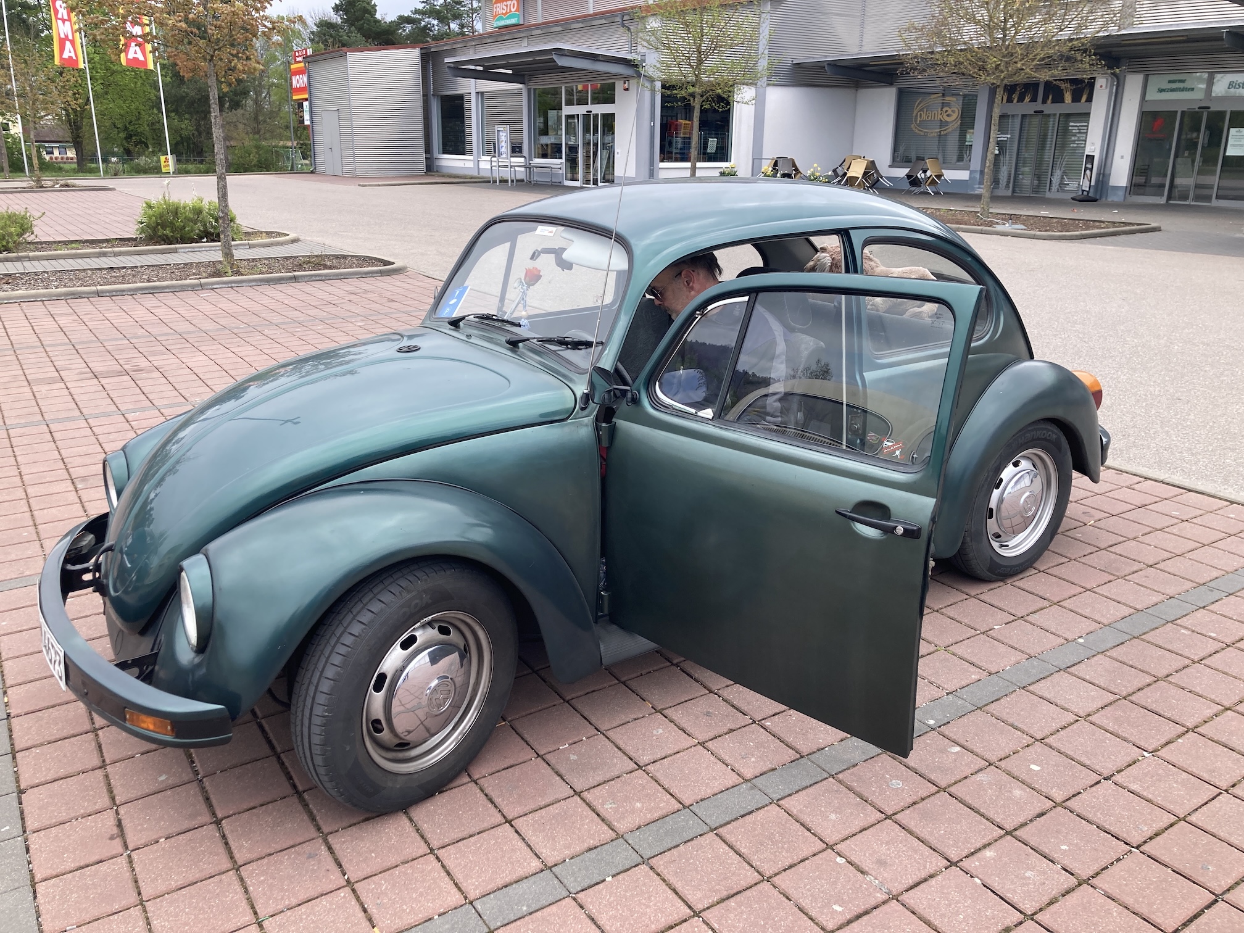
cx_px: 622
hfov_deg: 63.4
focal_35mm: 28
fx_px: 1006
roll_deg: -0.6
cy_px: 466
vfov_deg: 49.7
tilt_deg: -18.0
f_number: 1.8
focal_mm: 3.99
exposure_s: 1/467
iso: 20
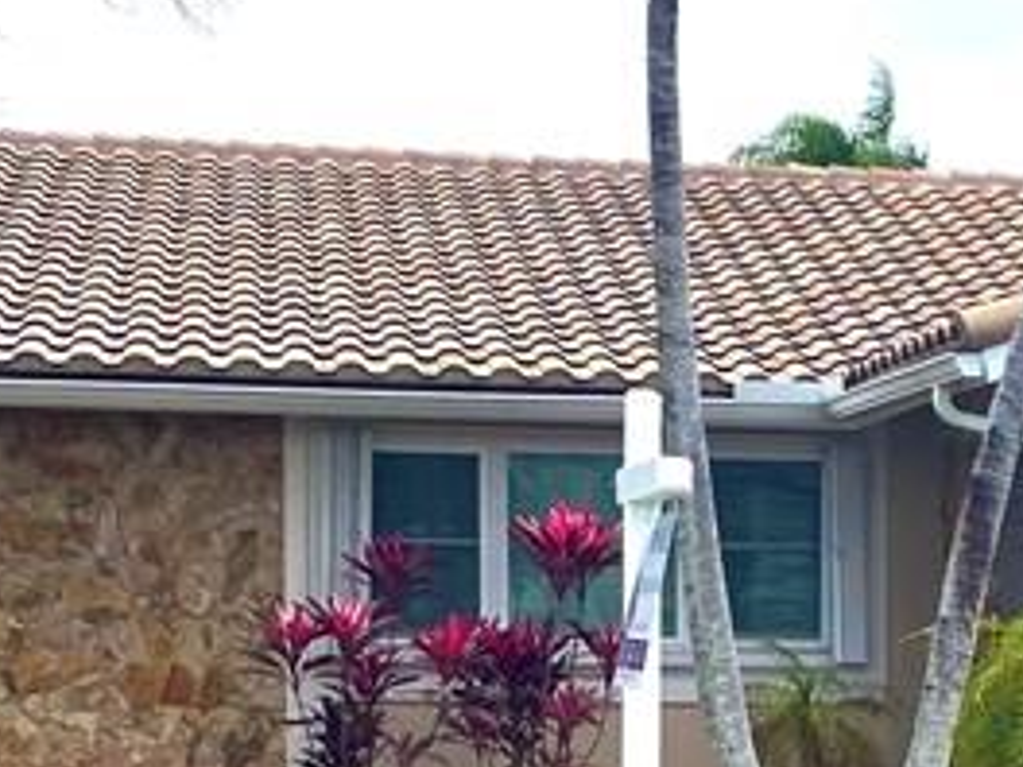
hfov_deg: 19.1
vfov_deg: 14.3
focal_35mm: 101
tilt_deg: -2.8
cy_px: 841
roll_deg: -0.2
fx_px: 2985
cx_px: 930
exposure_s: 1/1395
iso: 32
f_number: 1.8
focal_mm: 4.25
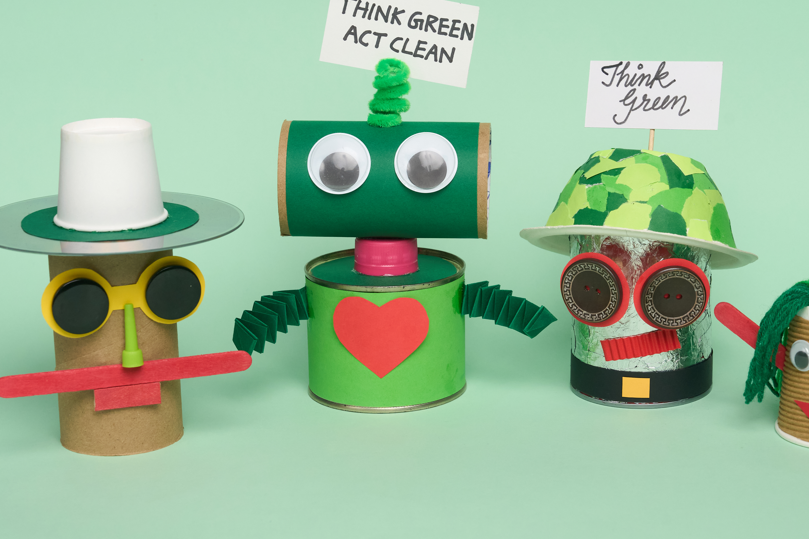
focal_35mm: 91
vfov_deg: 15.0
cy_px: 216
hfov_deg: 22.4
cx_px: 475
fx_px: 2045
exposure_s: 1/80
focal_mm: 63
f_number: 9
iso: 1250
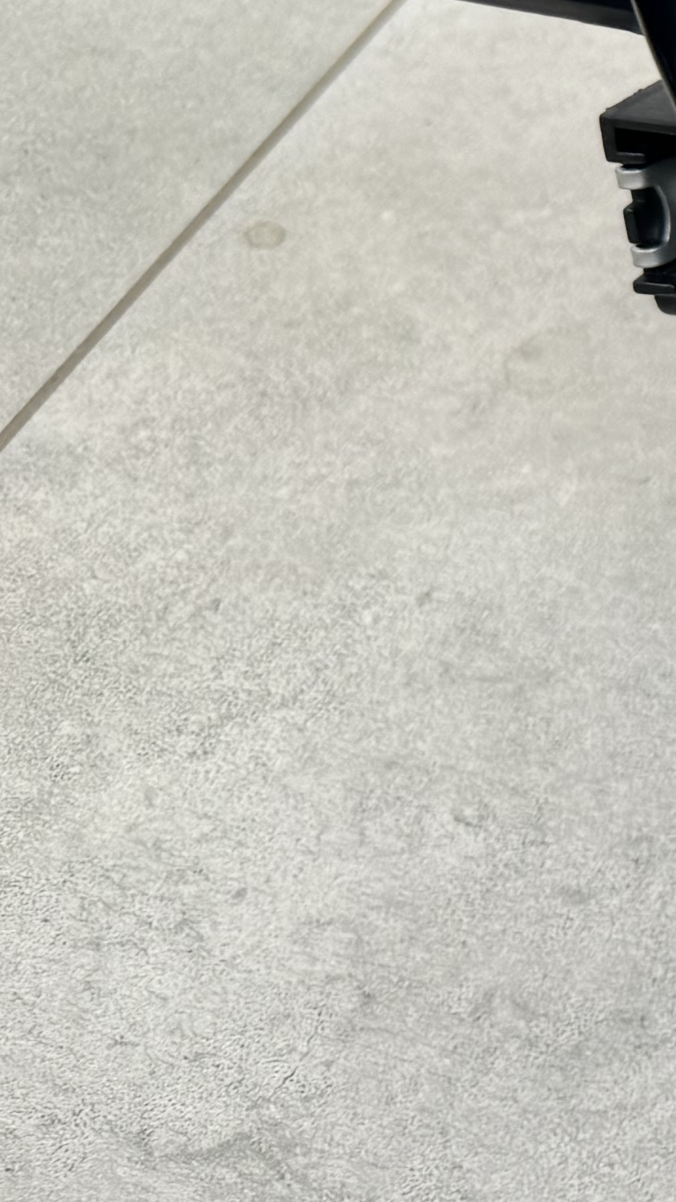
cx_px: 1882
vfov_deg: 25.1
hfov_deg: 10.9
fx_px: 2645
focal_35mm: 83
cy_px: 195
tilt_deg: -48.8
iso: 100
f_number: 1.78
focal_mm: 6.76
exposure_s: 1/100
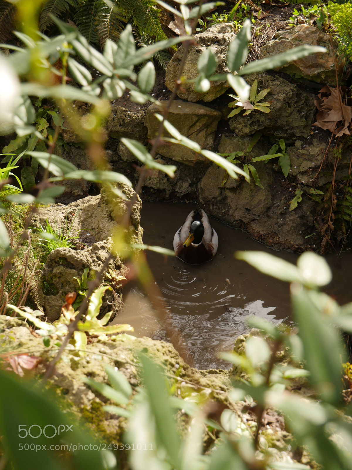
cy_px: 235
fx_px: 732
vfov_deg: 35.5
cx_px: 176
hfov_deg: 27.0
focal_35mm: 54
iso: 200
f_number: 4.6
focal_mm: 27
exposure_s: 1/200
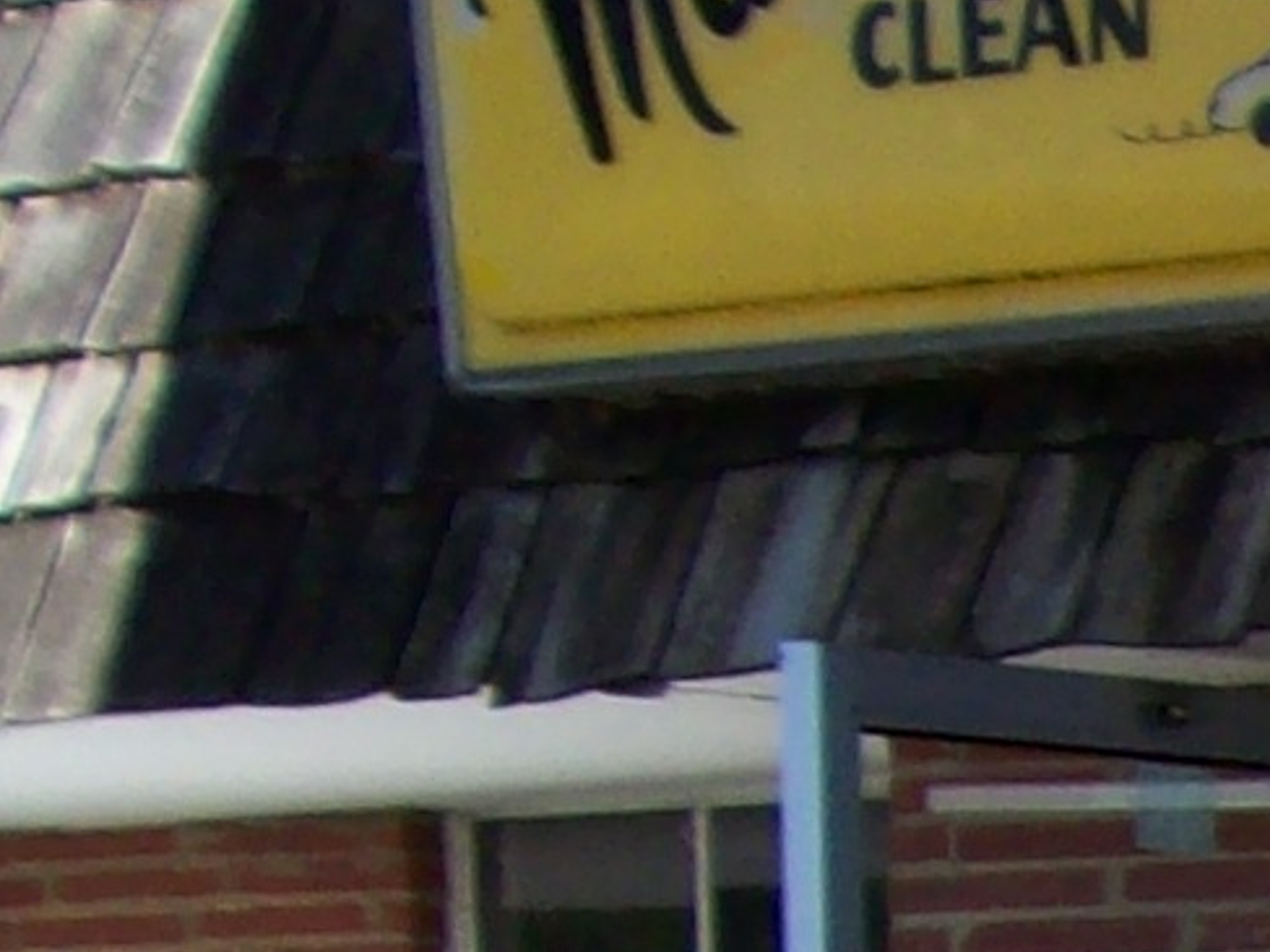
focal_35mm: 210
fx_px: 7705
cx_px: 3620
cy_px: 2513
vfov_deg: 6.6
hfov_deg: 8.2
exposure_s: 1/265
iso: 80
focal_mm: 6
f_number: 4.8
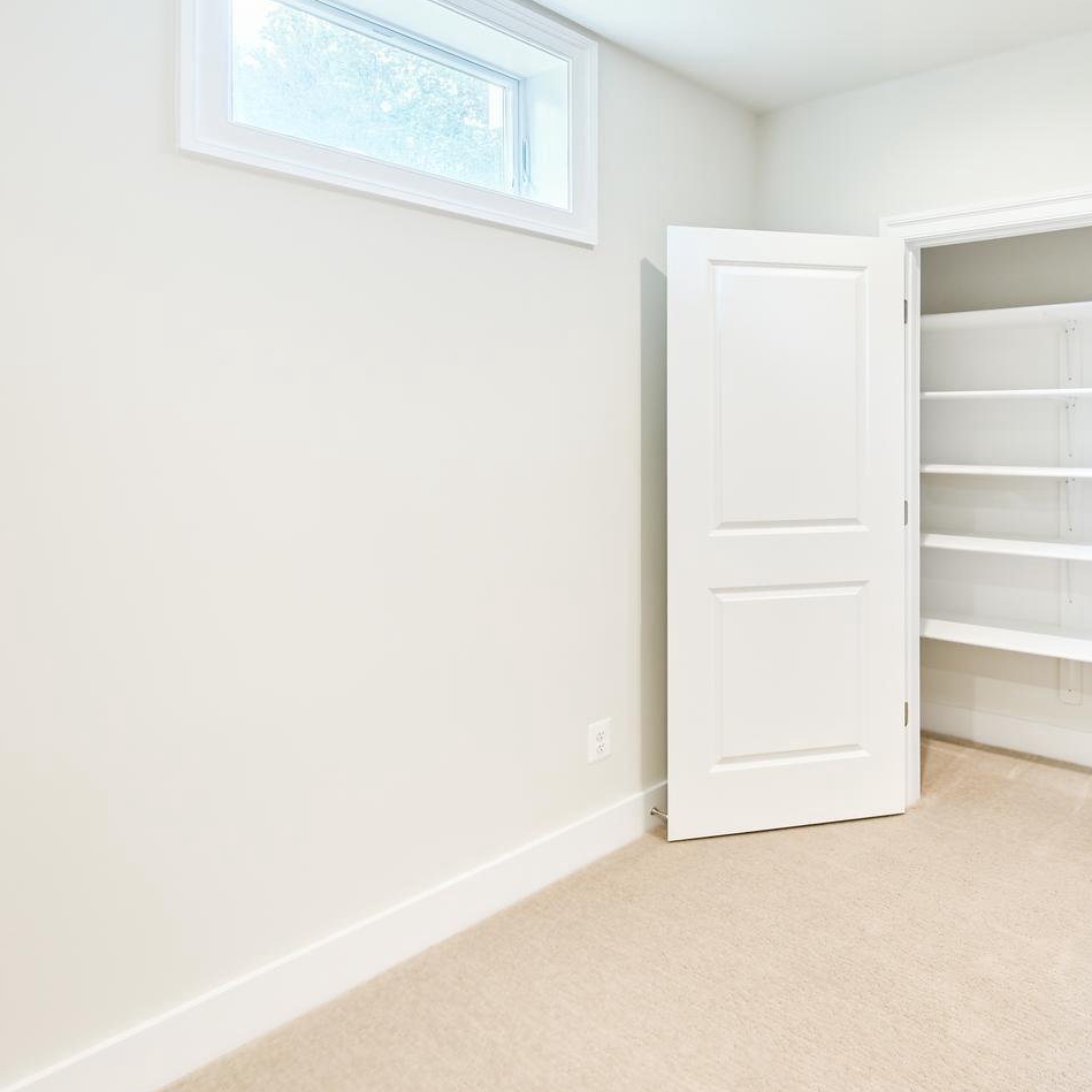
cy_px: 433
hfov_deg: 62.6
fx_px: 785
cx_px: 900
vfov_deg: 68.9
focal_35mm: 22
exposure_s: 1/100
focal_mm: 12
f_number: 7.1
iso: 400
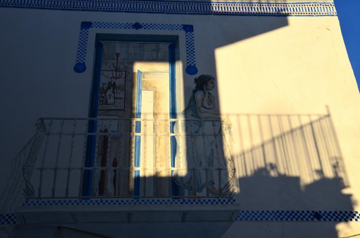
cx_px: 180
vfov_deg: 29.7
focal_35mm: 45
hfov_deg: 43.7
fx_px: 449
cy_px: 119
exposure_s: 1/250
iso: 320
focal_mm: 30
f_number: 10
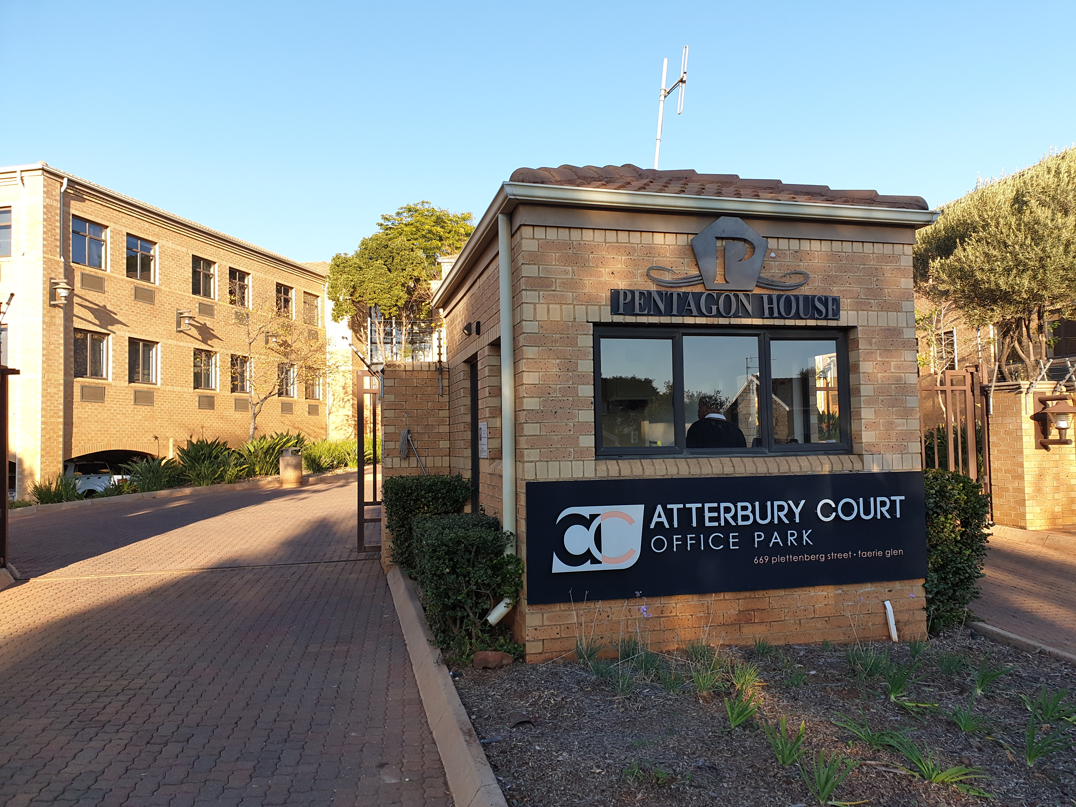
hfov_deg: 67.3
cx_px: 538
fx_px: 808
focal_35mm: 26
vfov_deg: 53.1
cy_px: 404
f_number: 2.4
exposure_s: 1/500
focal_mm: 4.3
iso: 50
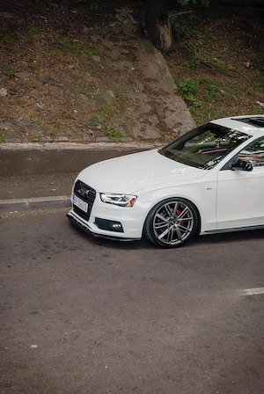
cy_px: 197
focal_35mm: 75
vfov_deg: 27.0
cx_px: 132
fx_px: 822
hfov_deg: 18.2
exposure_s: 1/40
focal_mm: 50
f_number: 5.6
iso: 400
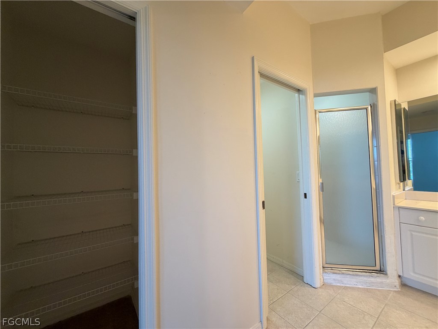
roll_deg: +1.7
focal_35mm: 14
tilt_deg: +2.4
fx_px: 177
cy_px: 164
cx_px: 219
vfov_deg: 85.7
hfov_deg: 102.1
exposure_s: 1/60
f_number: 2.2
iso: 200
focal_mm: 2.22
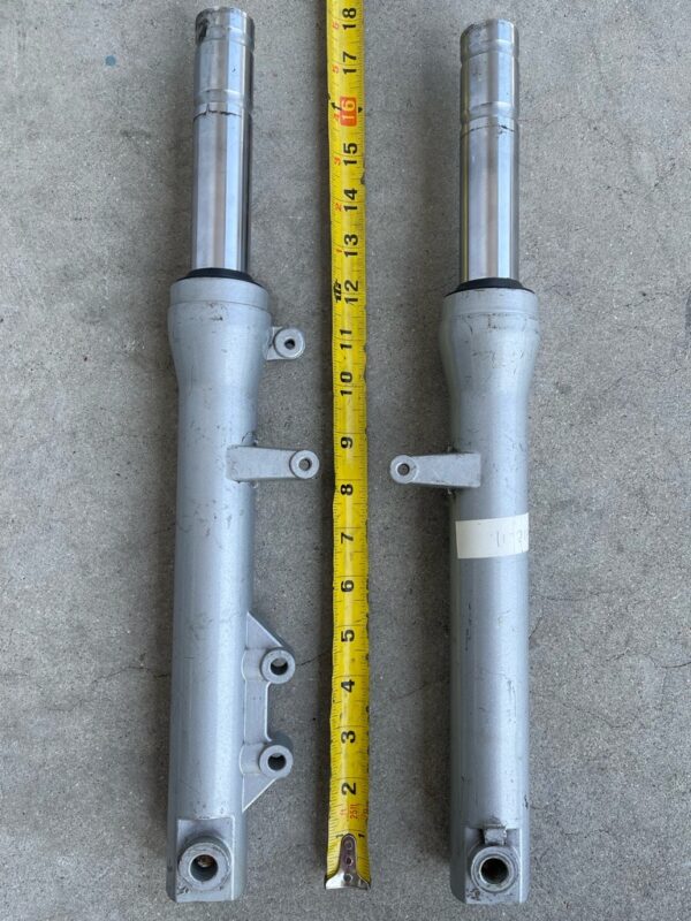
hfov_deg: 53.1
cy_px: 460
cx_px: 346
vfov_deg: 67.3
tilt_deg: -86.4
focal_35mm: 26
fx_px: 692
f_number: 1.6
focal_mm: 5.1
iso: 32
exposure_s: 1/621
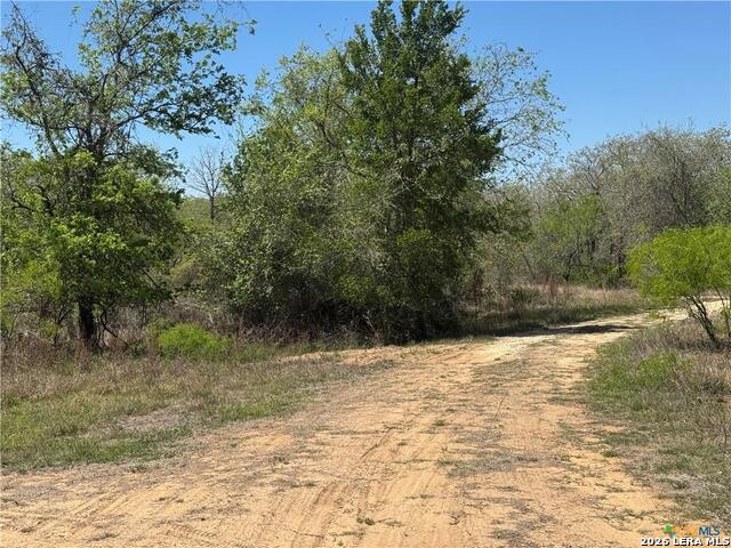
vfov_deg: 30.3
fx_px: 1014
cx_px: 366
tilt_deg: -3.8
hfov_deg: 39.7
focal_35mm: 48
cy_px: 274
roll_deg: +0.7
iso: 64
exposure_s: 1/4310
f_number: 1.78
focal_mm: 6.76
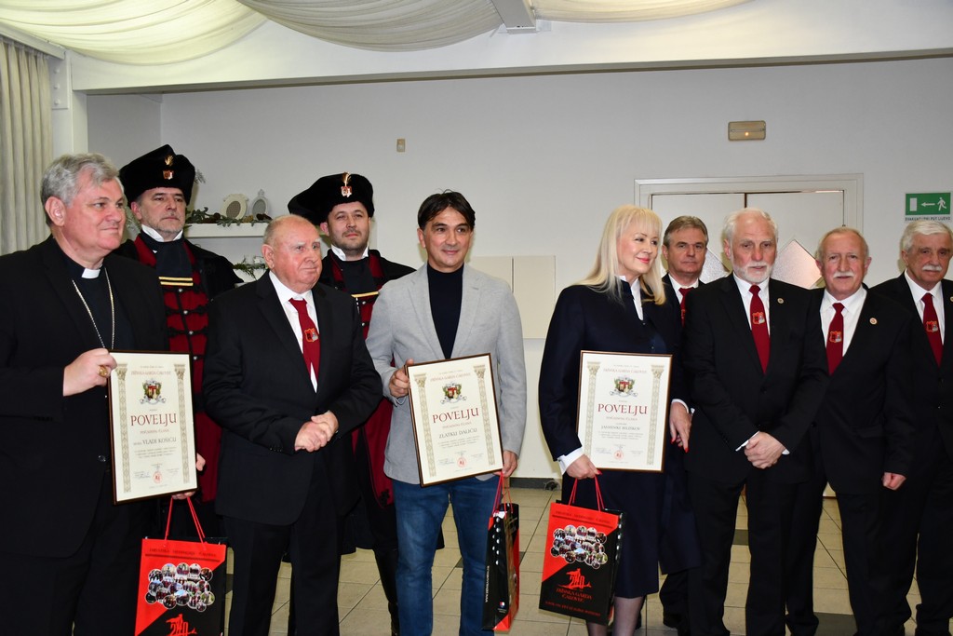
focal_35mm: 33
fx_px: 874
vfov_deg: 40.0
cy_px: 318
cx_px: 476
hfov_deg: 57.2
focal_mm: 22
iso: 1000
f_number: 3.5
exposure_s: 1/60
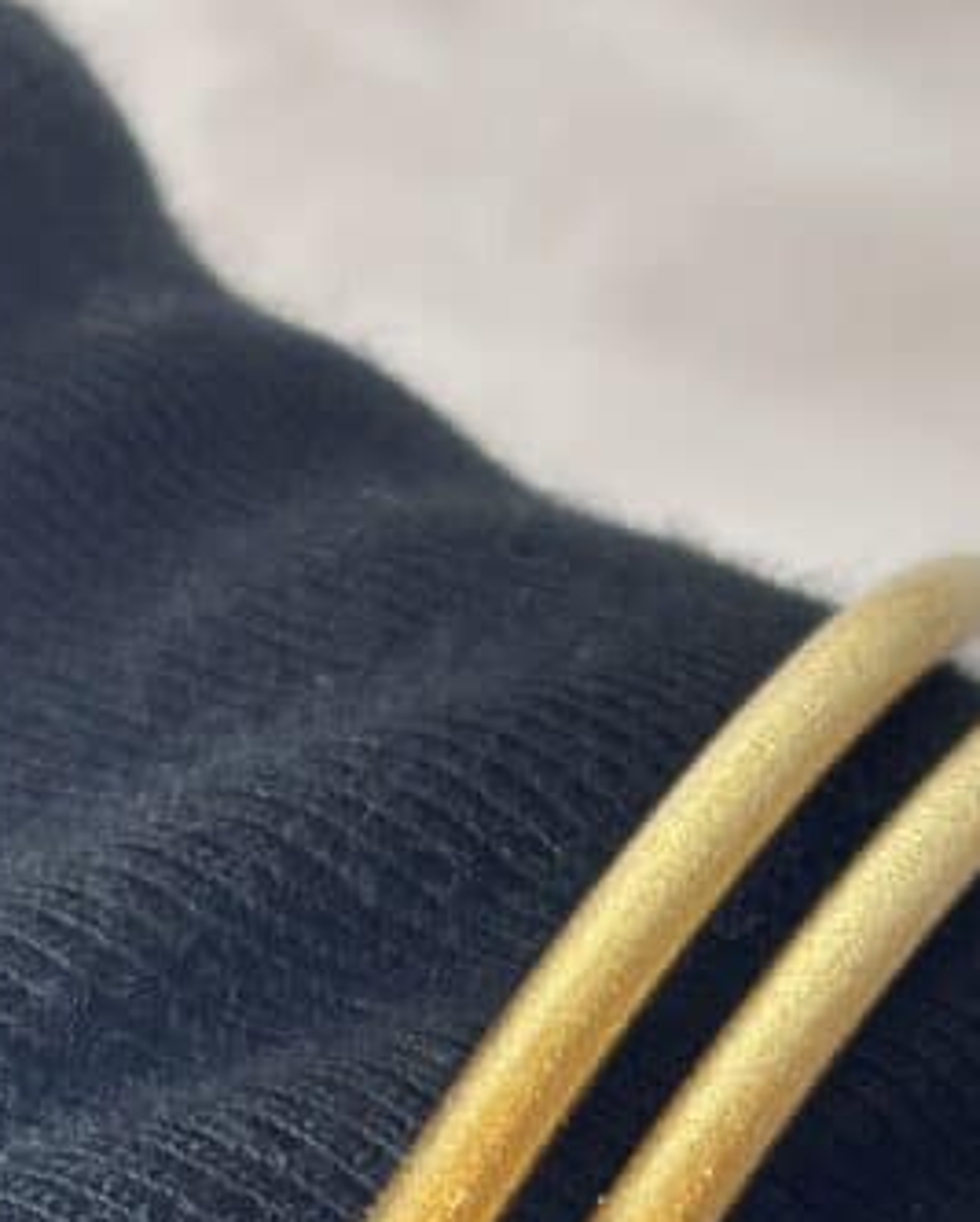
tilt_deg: -75.8
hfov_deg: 9.9
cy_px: 1615
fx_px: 5648
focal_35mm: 156
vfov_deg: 12.0
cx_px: 481
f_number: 1.6
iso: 40
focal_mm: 5.96
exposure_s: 1/50
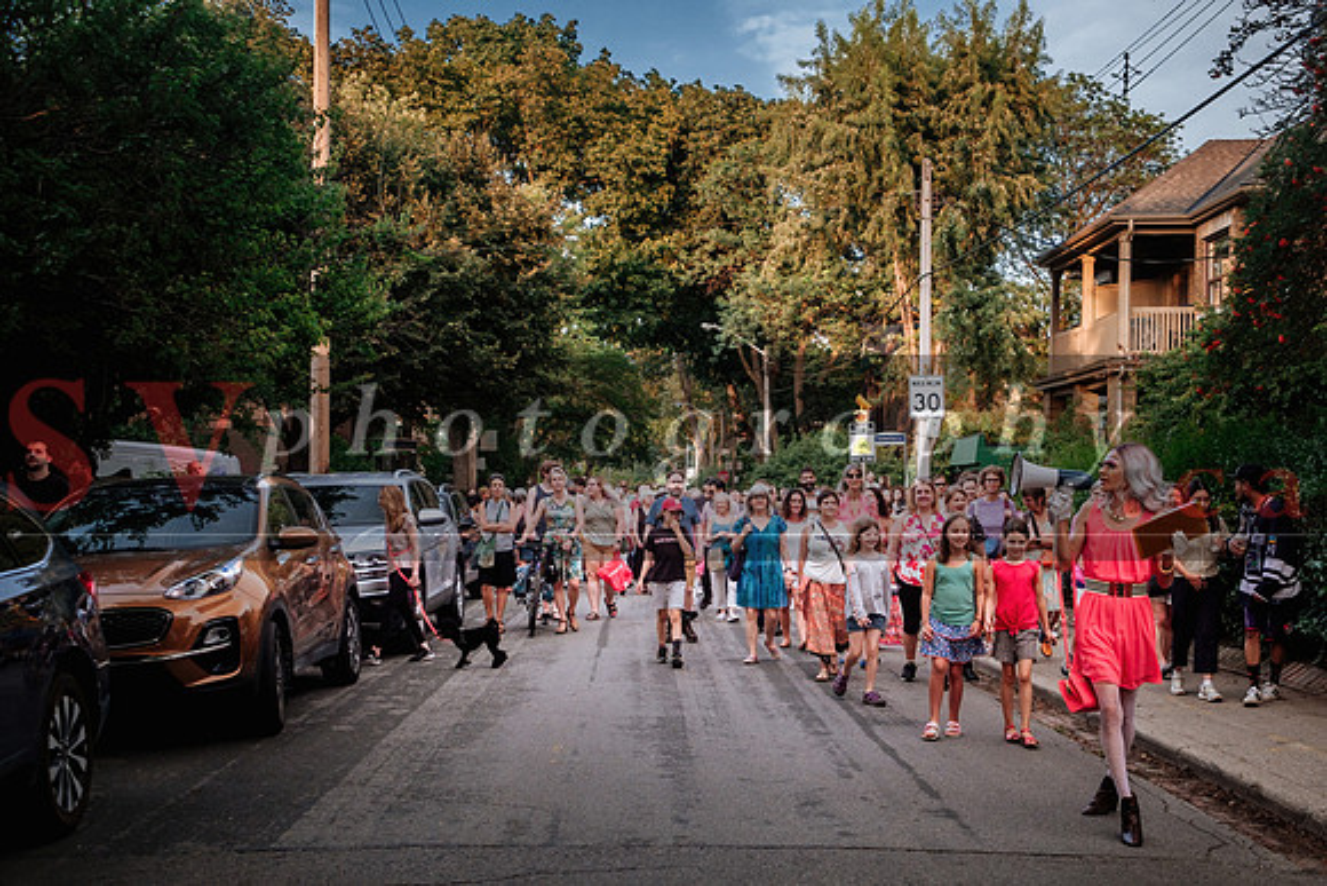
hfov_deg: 46.0
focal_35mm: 42
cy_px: 519
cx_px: 777
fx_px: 1555
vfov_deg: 31.7
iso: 800
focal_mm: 24
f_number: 4
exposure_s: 1/160
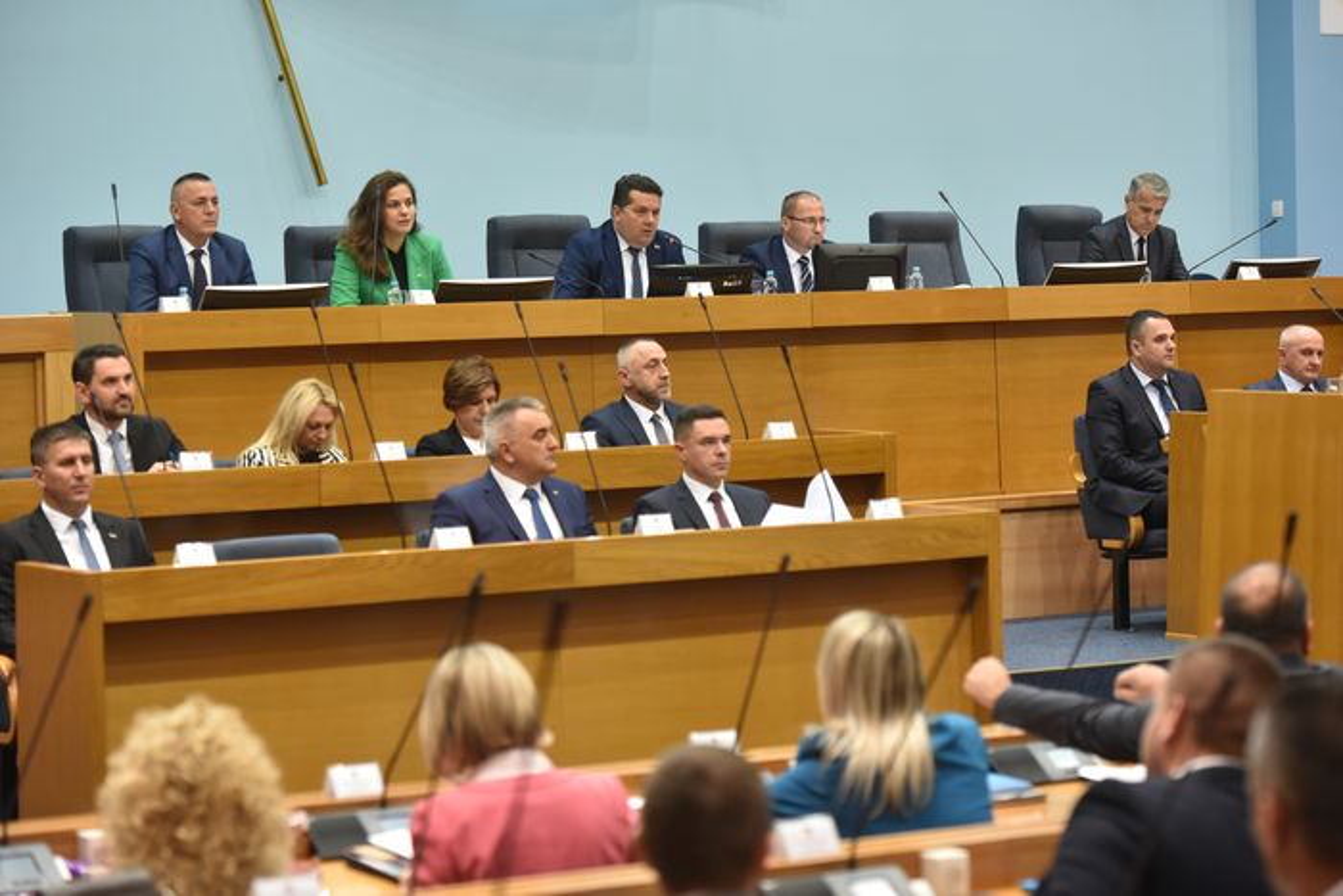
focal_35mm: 110
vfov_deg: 12.5
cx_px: 672
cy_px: 448
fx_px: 4104
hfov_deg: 18.6
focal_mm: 110
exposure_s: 1/200
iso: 4000
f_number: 4
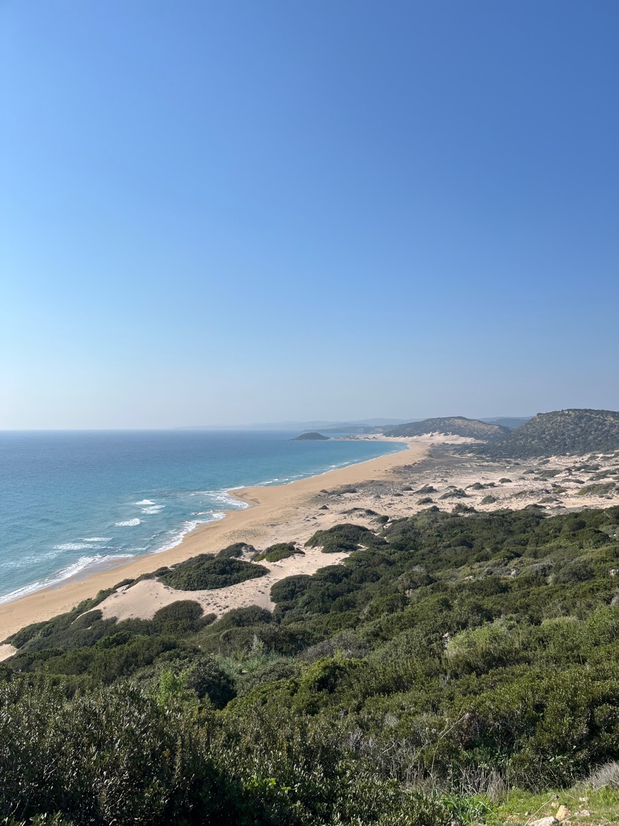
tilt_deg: +2.2
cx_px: 310
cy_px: 413
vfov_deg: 67.3
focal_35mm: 26
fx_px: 620
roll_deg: +0.6
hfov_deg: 53.1
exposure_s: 1/6173
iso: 50
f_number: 1.6
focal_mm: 5.1
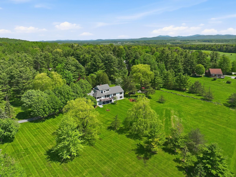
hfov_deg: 71.6
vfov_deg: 56.8
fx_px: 164
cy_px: 88
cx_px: 118
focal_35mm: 24
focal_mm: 12.3
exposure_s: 1/3200
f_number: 2.8
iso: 100
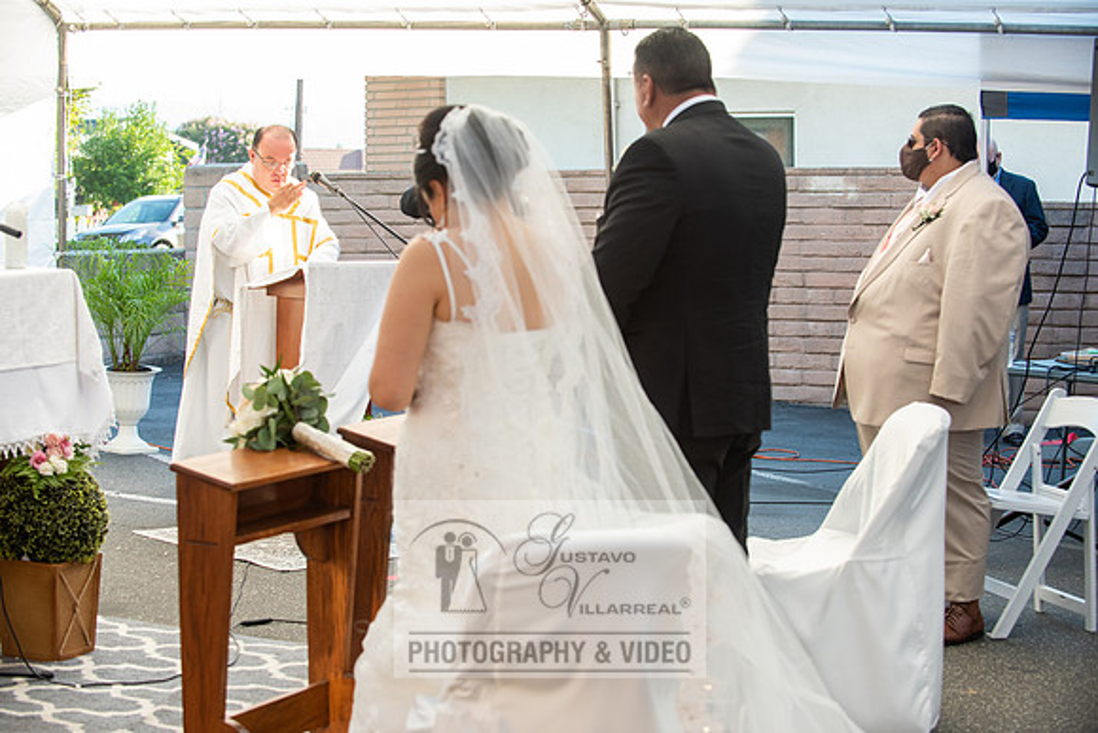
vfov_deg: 19.5
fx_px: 2135
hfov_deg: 28.8
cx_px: 549
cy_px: 366
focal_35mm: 70
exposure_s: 1/250
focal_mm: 70
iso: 640
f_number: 4.5
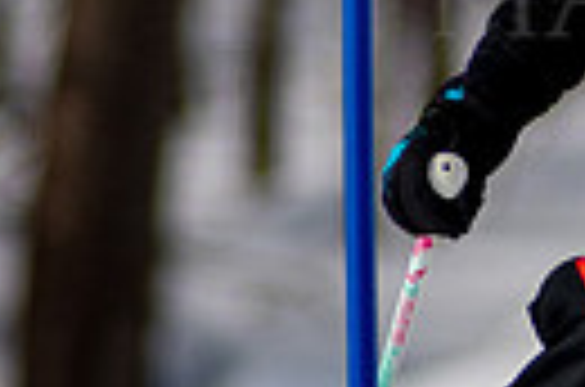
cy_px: 147
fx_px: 34804
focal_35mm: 2147
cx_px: 821
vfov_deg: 0.6
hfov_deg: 1.0
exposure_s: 1/8000
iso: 100
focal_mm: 300
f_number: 2.8
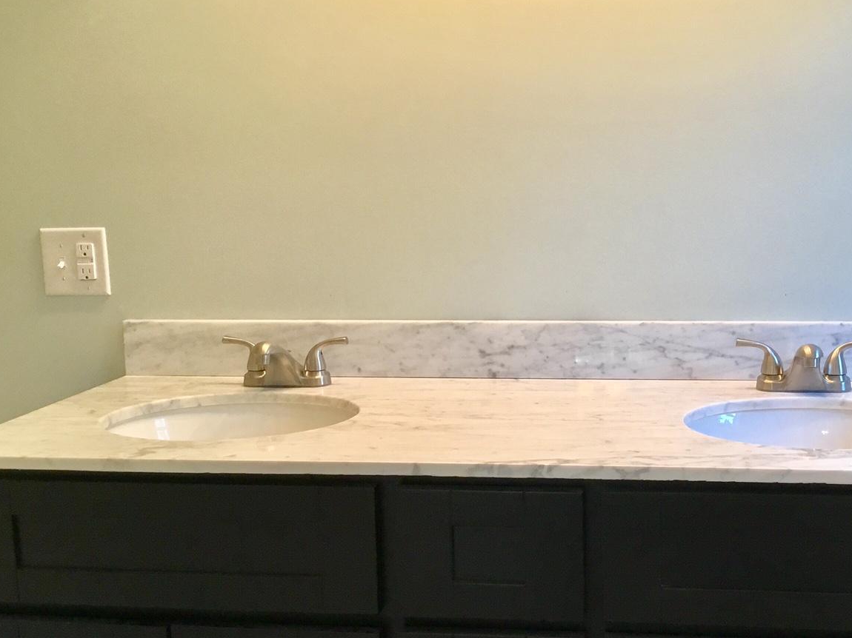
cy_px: 327
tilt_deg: -9.0
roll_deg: +0.1
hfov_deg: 42.4
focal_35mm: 44
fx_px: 1083
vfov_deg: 32.9
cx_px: 561
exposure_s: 1/30
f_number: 2.4
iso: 80
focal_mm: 3.3
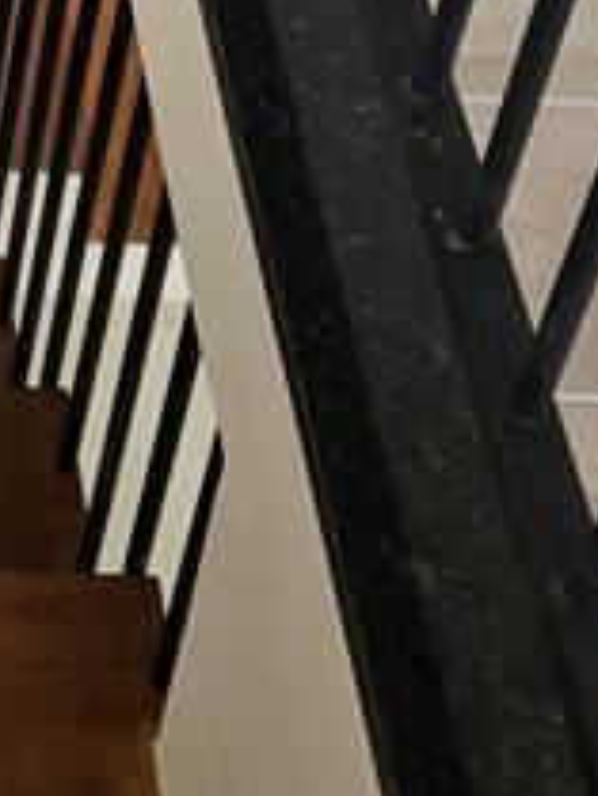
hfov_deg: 11.5
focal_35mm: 119
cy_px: -396
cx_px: -484
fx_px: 2738
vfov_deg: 15.3
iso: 50
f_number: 1.8
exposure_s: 1/120
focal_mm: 5.4
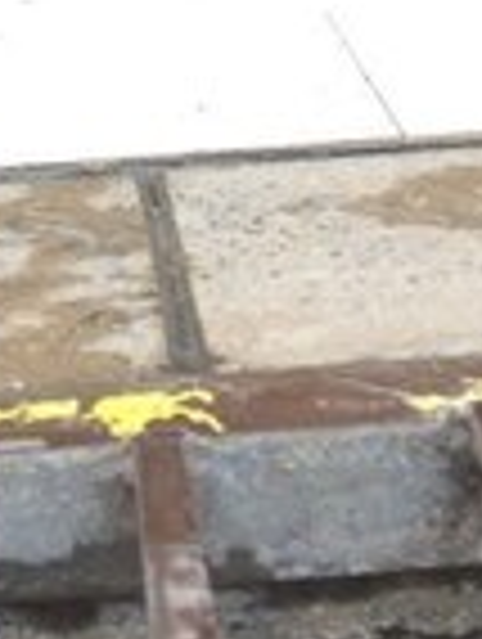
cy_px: -212
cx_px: 122
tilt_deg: -5.2
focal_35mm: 101
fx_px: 1870
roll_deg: +1.8
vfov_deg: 18.0
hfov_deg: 14.6
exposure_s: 1/100
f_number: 2.2
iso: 50
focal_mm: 4.15
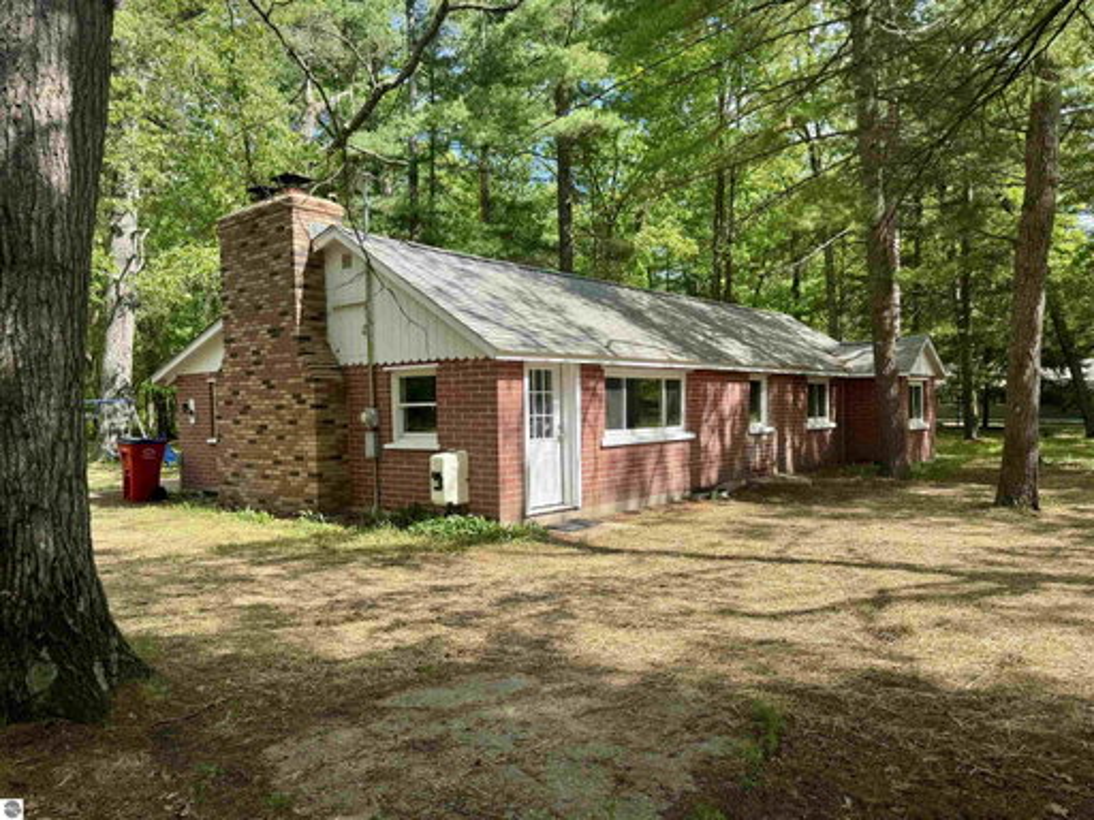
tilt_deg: -2.1
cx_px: 547
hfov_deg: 71.6
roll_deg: +1.2
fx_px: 758
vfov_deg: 56.8
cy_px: 410
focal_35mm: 24
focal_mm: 6.76
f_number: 1.78
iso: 80
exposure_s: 1/1339
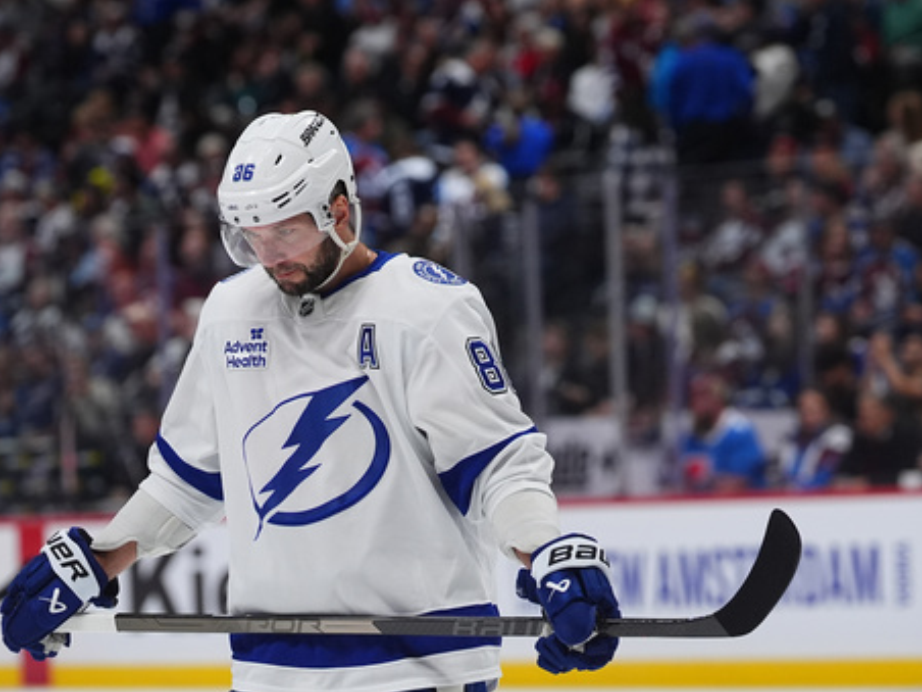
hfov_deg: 9.6
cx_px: 443
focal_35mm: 207
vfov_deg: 7.2
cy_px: 347
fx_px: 5513
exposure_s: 1/2500
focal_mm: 127
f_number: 3.2
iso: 2500
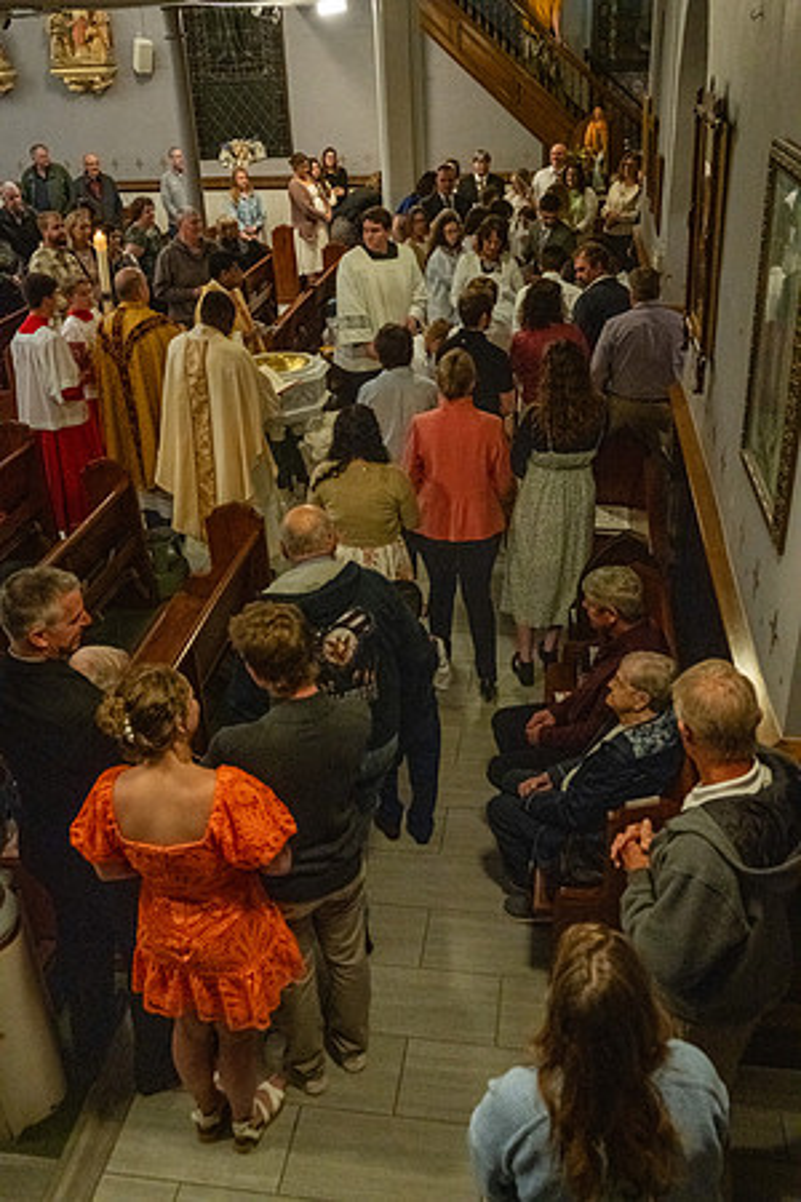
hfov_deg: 40.5
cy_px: 601
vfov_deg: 58.0
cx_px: 400
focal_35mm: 32
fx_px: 1085
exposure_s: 1/60
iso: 5000
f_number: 7.1
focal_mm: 32.5
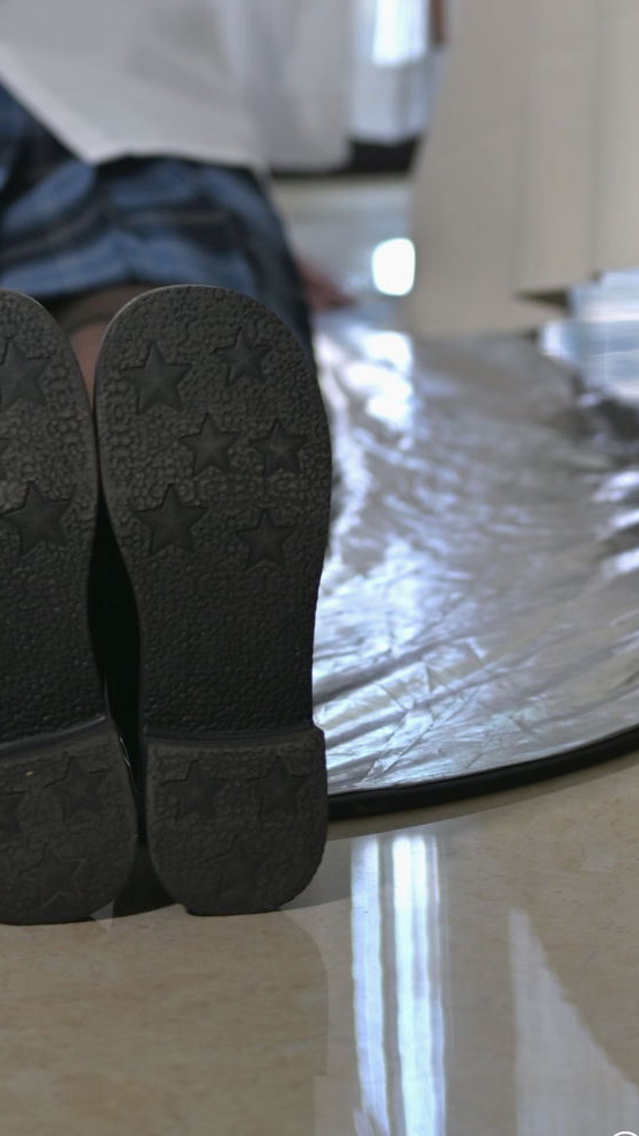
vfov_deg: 14.3
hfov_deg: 8.4
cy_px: -383
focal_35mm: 144
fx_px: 4340
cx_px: -17
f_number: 1.8
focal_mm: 50
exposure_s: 1/100
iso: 160
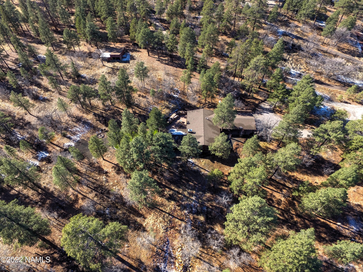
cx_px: 182
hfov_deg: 81.8
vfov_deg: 66.0
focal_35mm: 20
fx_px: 210
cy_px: 136
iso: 100
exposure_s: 1/194
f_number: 2.8
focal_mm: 3.6
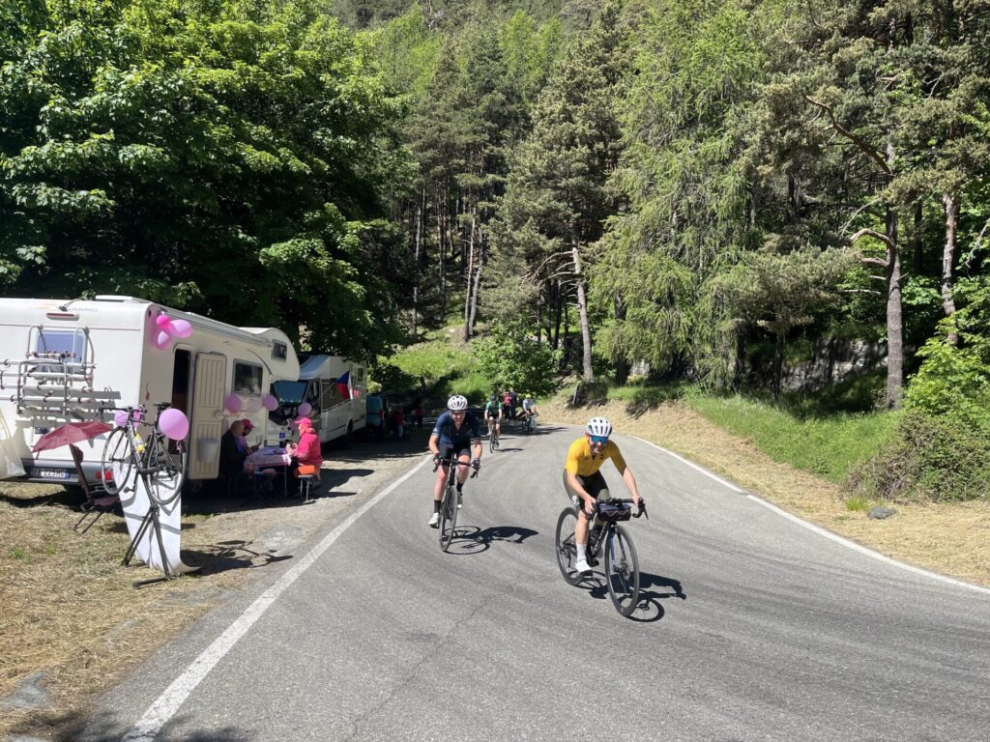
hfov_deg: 67.3
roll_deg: -2.0
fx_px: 744
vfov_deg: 53.1
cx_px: 495
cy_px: 371
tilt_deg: -5.1
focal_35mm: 26
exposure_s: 1/2463
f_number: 1.6
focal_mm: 5.1
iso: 50
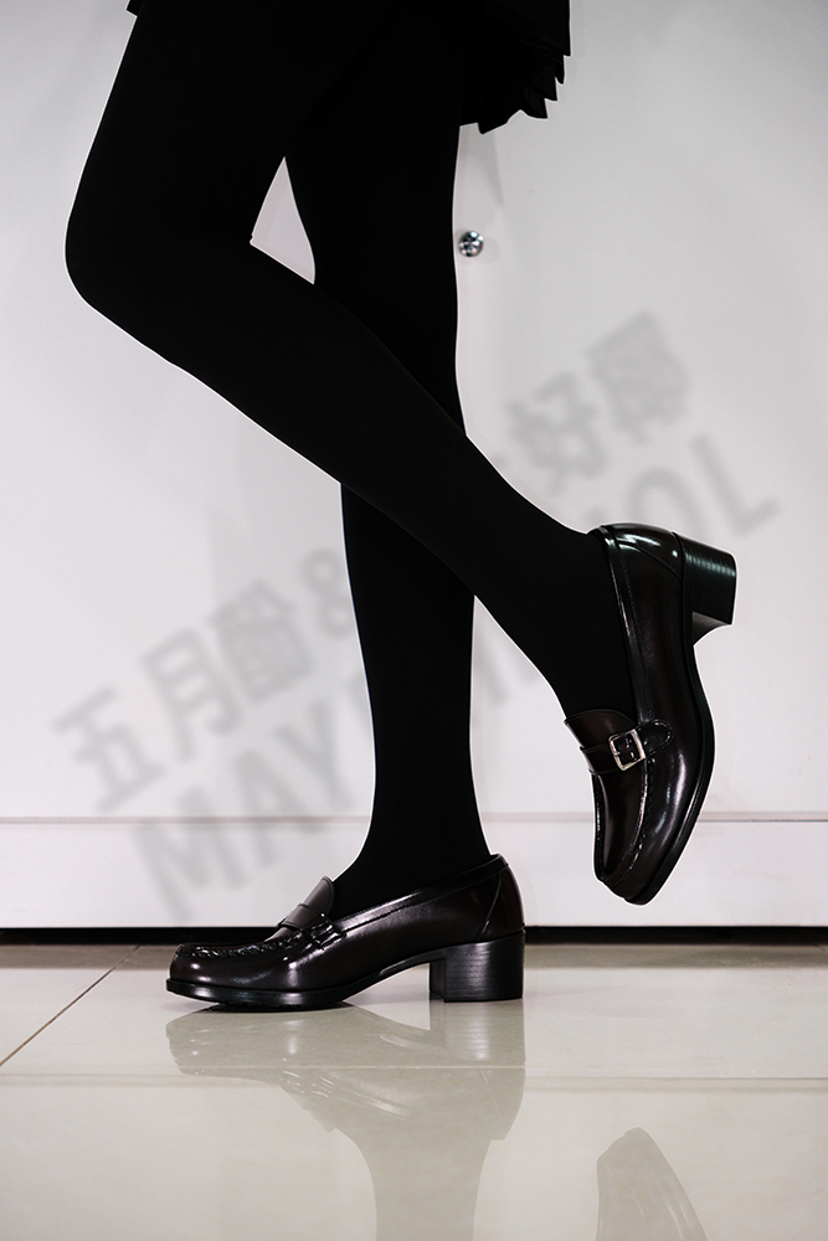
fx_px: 1862
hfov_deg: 25.1
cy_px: 620
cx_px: 414
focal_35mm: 54
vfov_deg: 36.9
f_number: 2.8
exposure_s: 1/70
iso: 800
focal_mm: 35.9
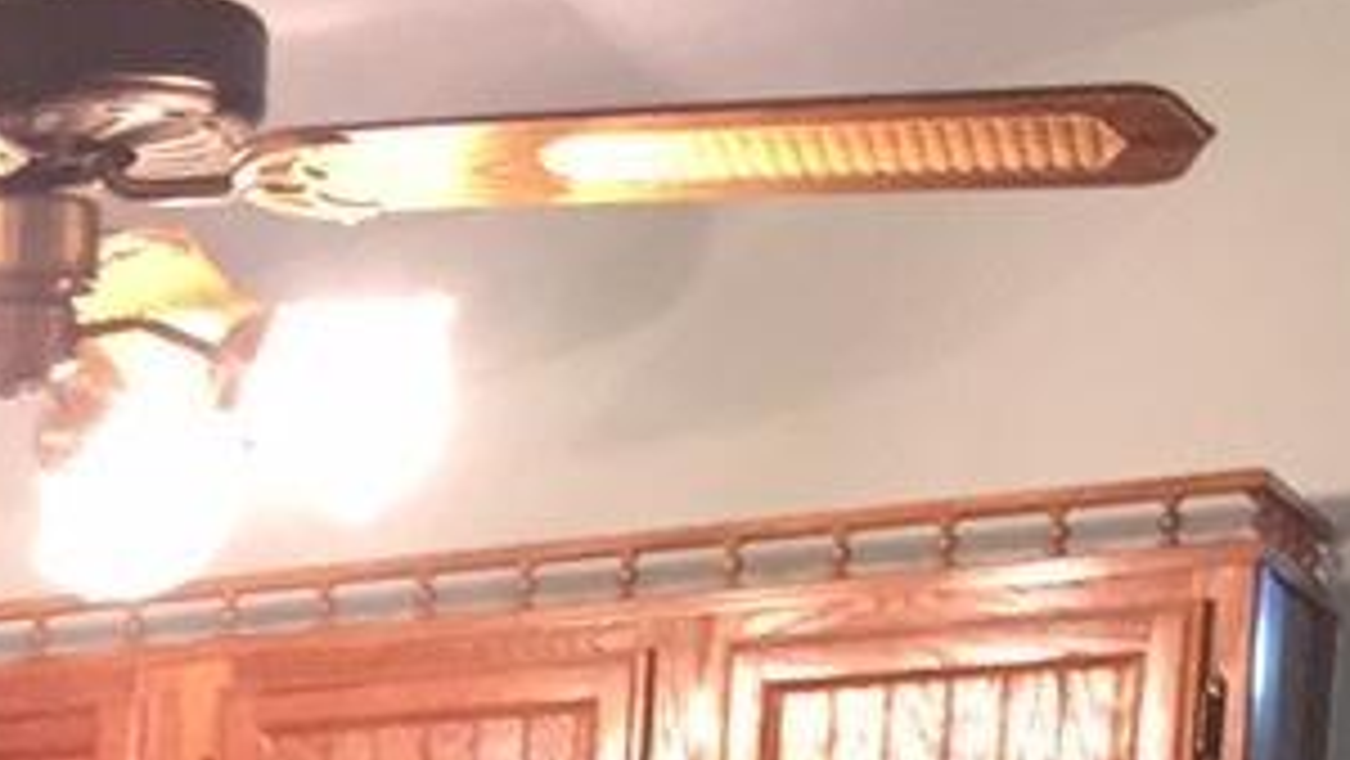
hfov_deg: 13.6
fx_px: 4834
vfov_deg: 8.0
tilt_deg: -8.6
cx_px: -1328
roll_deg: +0.1
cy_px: 2132
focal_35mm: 135
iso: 200
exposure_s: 1/30
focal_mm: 4.15
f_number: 2.2
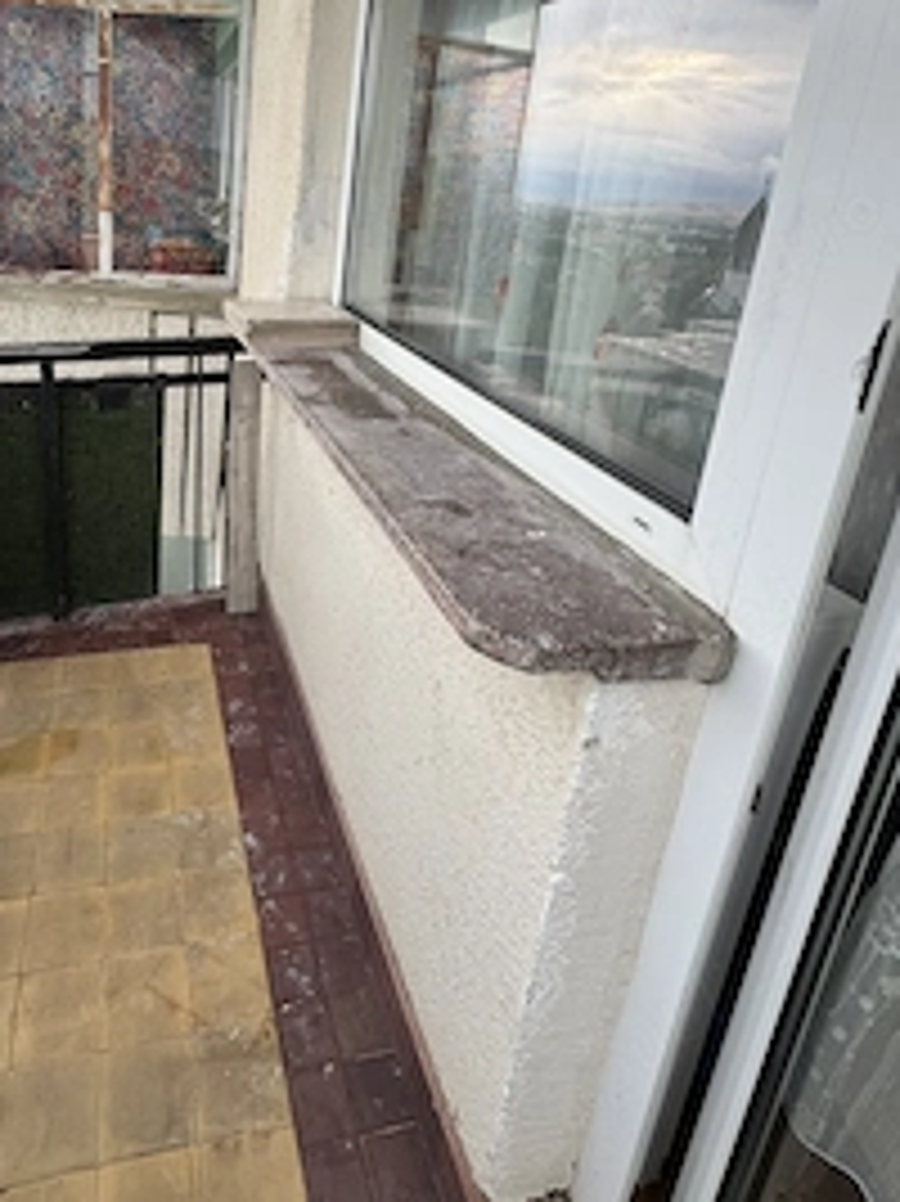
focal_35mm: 21
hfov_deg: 61.0
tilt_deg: -13.5
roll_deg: -4.1
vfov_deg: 75.8
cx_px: 261
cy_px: 374
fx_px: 729
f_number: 2.2
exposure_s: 1/99
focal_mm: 2.22
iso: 50
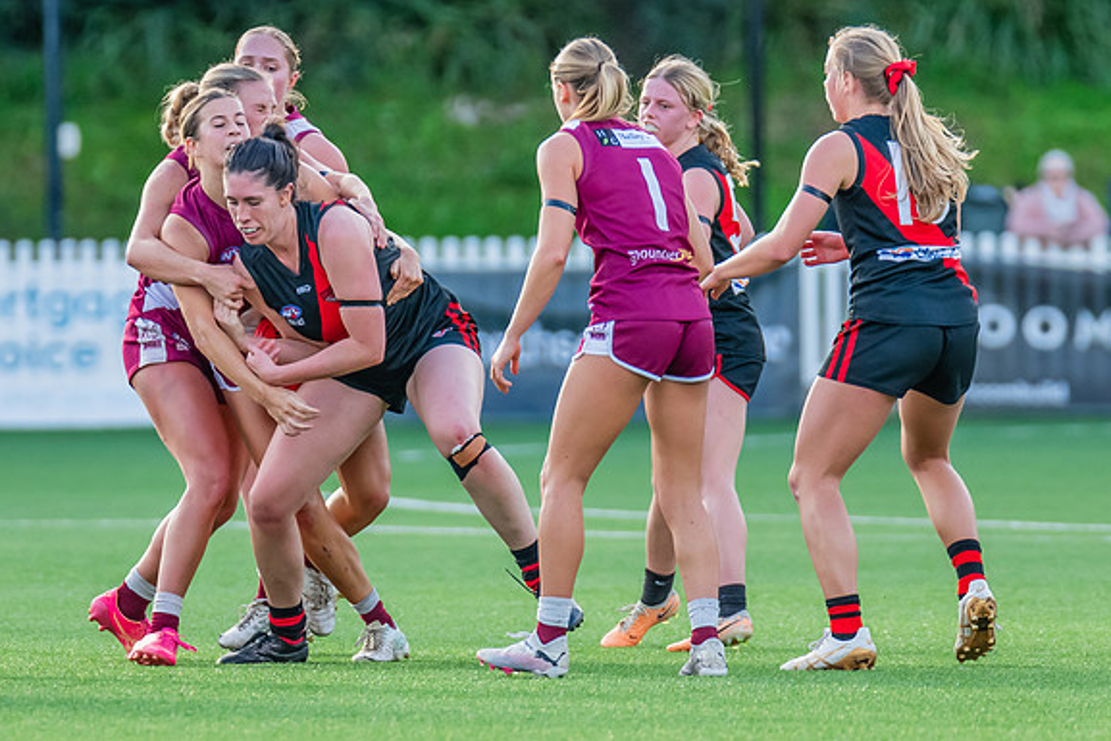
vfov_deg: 2.1
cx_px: 232
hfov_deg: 3.1
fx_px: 20218
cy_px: 336
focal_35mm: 655
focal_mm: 310
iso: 1100
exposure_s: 1/1000
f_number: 4
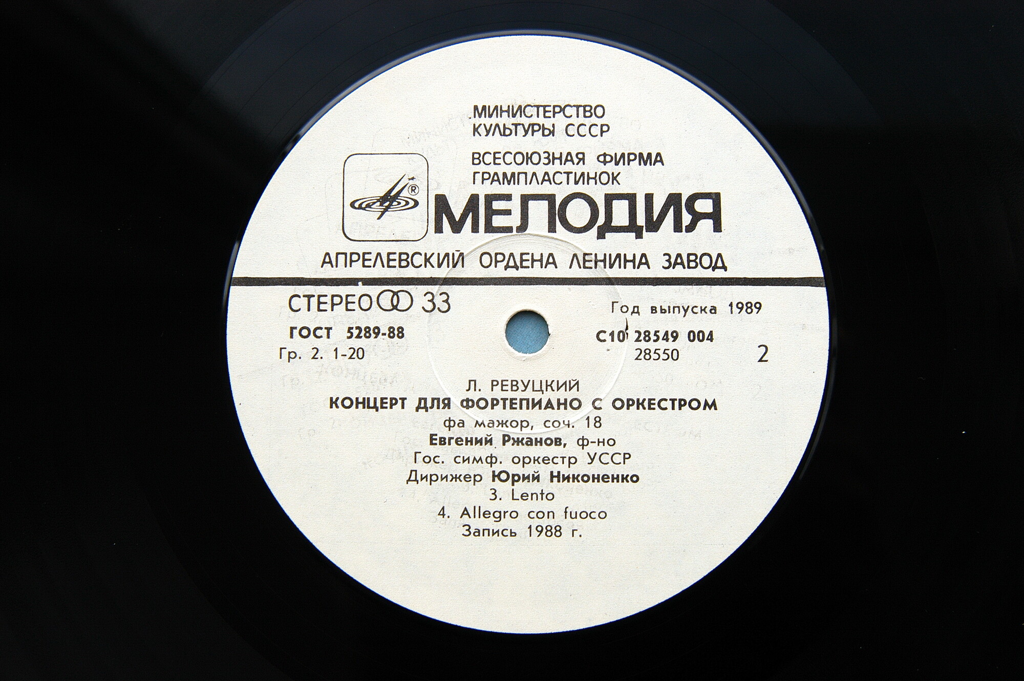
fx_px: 1492
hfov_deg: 37.9
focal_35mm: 52
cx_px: 512
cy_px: 340
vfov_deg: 25.7
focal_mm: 35
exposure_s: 1/160
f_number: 6.3
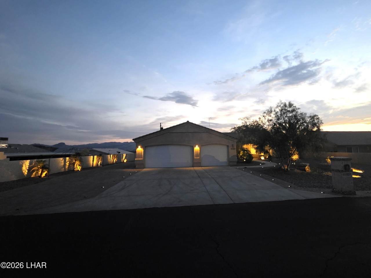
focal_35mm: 13
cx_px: 186
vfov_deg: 89.9
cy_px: 139
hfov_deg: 106.2
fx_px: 139
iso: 640
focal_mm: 2.2
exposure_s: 1/60
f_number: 1.9
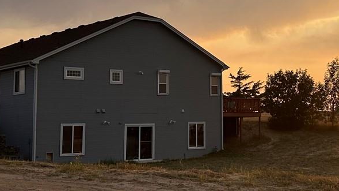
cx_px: 281
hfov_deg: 29.0
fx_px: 638
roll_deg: +1.1
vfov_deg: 16.9
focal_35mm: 71
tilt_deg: +7.6
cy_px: 48
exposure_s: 1/1433
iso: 80
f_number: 1.78
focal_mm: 6.86
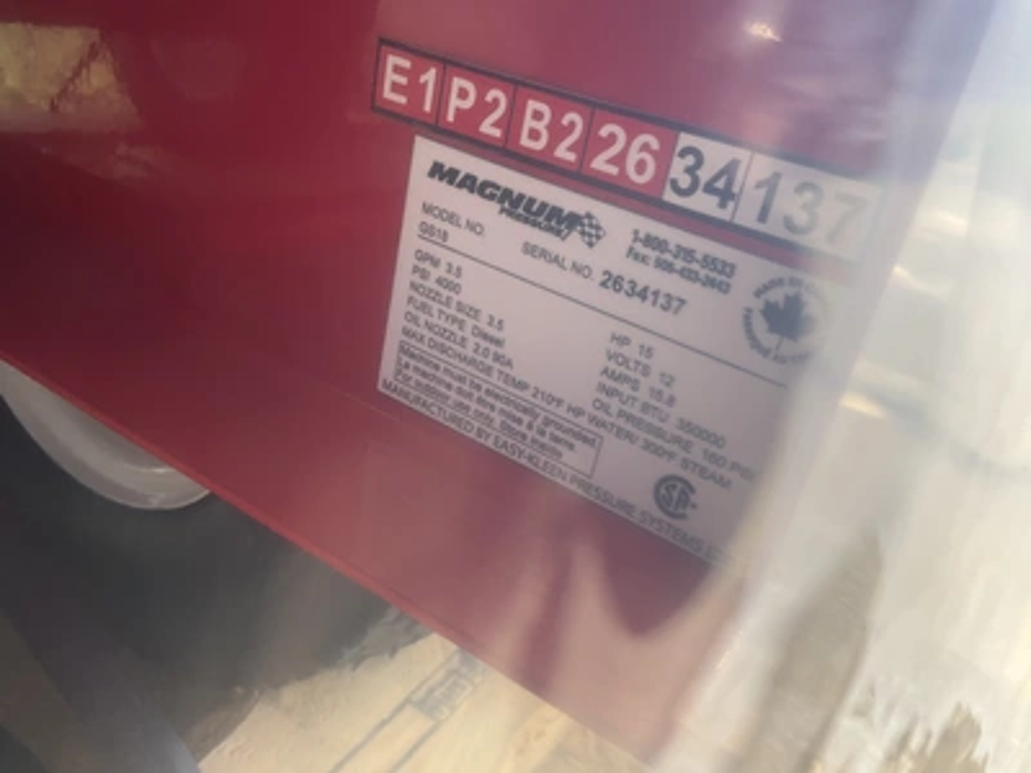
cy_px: 386
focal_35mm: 29
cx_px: 516
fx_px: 864
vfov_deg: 48.2
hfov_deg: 61.7
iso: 25
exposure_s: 1/370
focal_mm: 3
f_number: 1.8
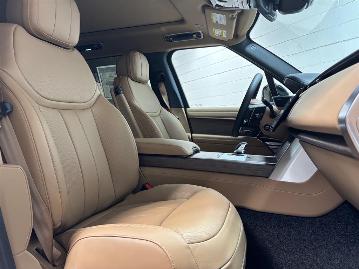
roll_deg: +0.9
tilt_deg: -2.8
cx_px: 180
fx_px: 270
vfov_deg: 53.1
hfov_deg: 67.3
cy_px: 134
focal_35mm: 26
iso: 125
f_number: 1.6
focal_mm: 5.96
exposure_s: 1/120
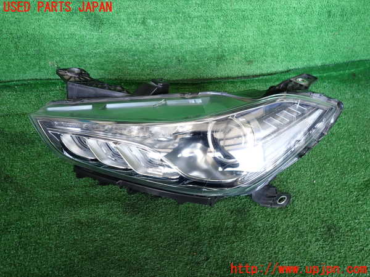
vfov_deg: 54.9
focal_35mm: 25
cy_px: 138
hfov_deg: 69.4
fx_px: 267
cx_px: 185
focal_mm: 4.5
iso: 200
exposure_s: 1/60
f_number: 2
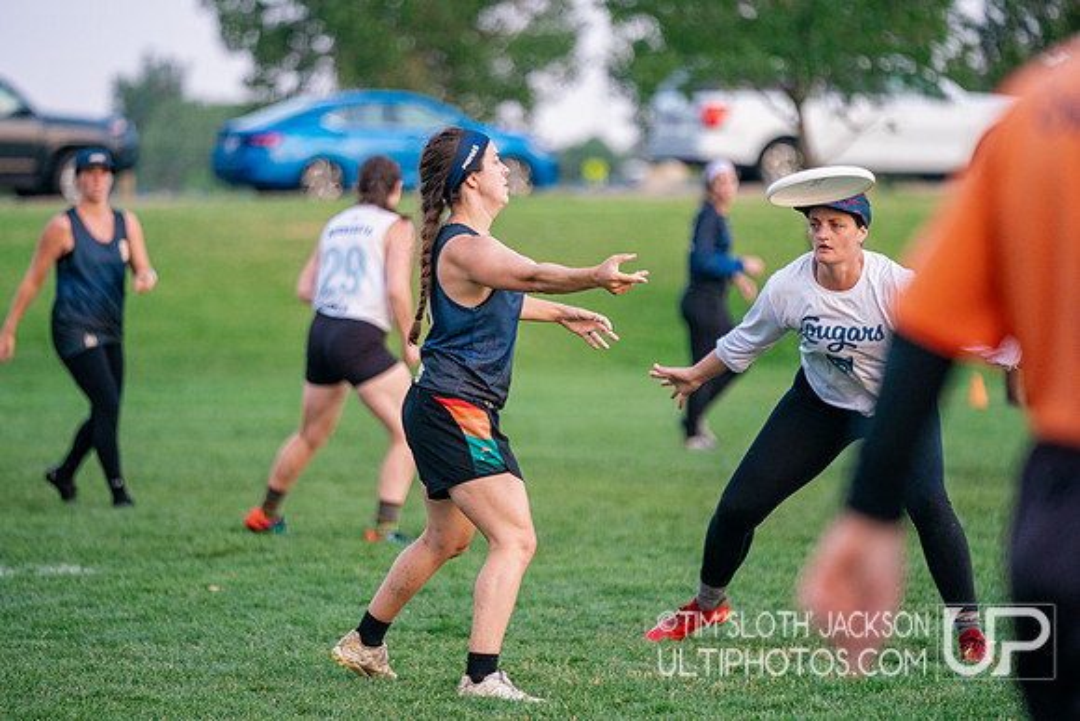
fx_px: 6051
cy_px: 360
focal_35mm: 202
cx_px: 540
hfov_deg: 10.2
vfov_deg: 6.8
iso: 1600
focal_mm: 200
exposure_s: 1/2500
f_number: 2.8
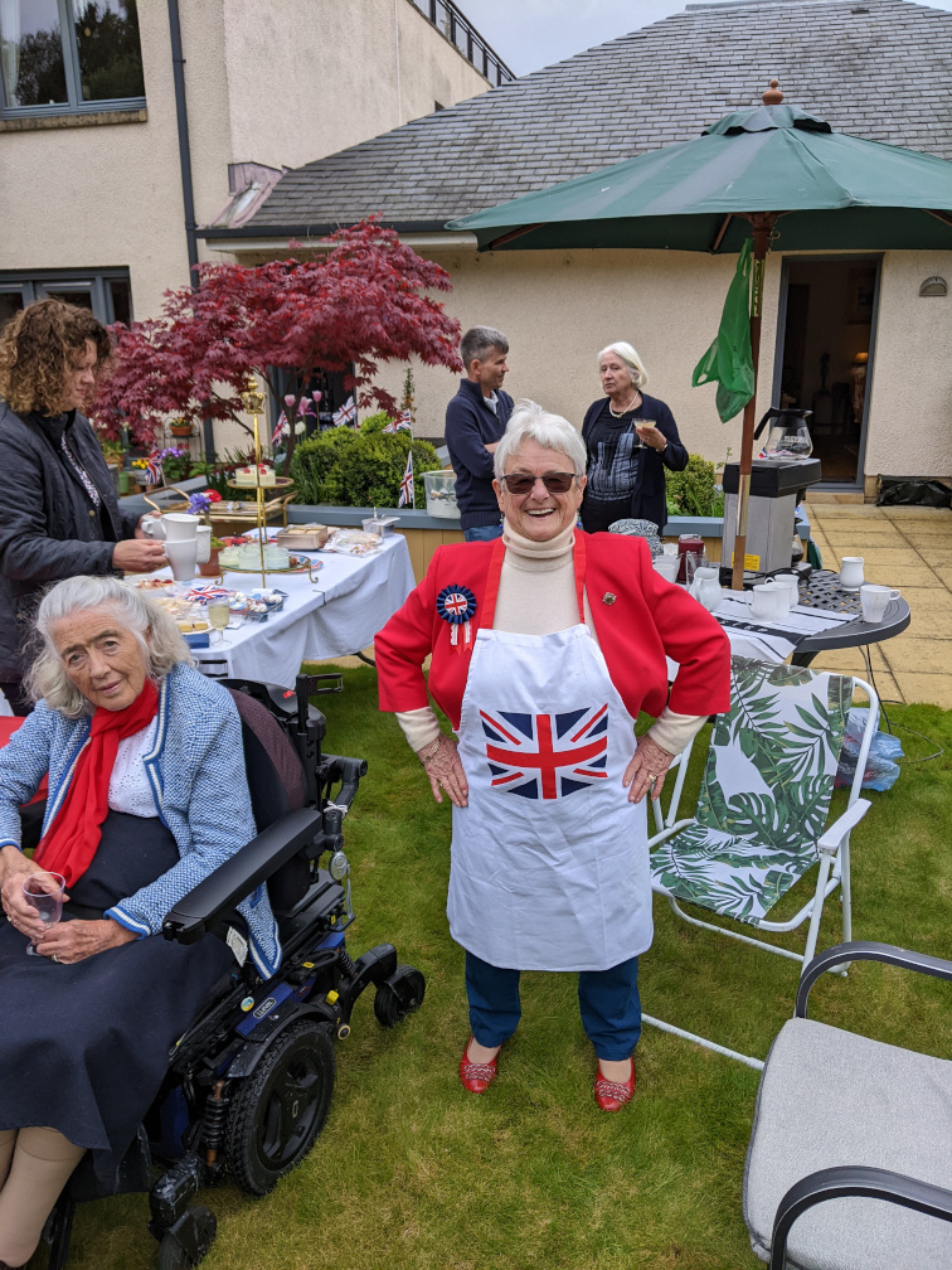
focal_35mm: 27
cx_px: 476
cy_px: 635
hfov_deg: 51.4
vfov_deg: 65.3
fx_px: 990
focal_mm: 4.44
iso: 52
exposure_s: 1/1565
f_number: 1.8
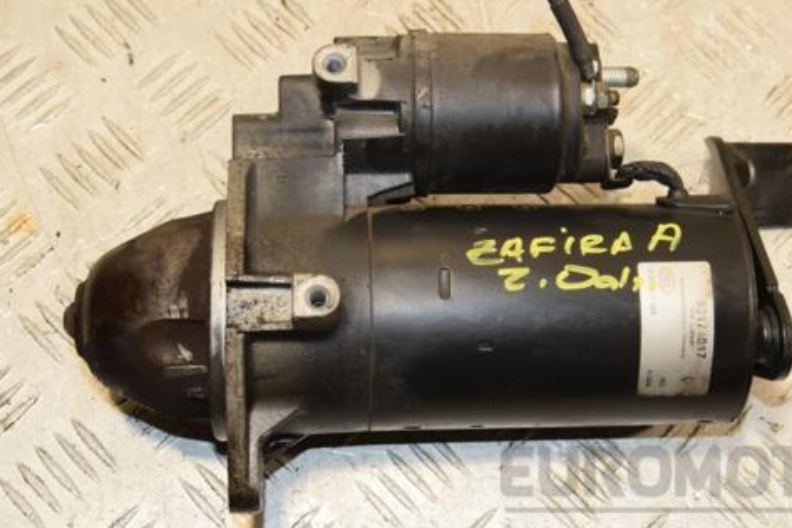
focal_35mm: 67
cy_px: 248
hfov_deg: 30.2
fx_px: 1465
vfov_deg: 20.4
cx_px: 469
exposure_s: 1/200
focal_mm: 35
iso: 800
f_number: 8
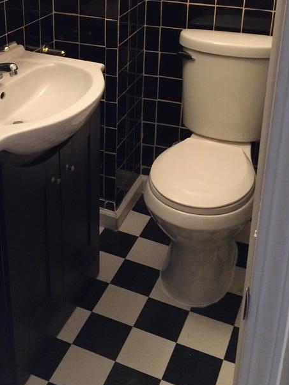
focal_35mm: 51
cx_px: 91
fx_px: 567
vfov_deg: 36.3
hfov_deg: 28.4
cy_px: 82
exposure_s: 1/24
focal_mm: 4.12
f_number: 2.2
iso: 320
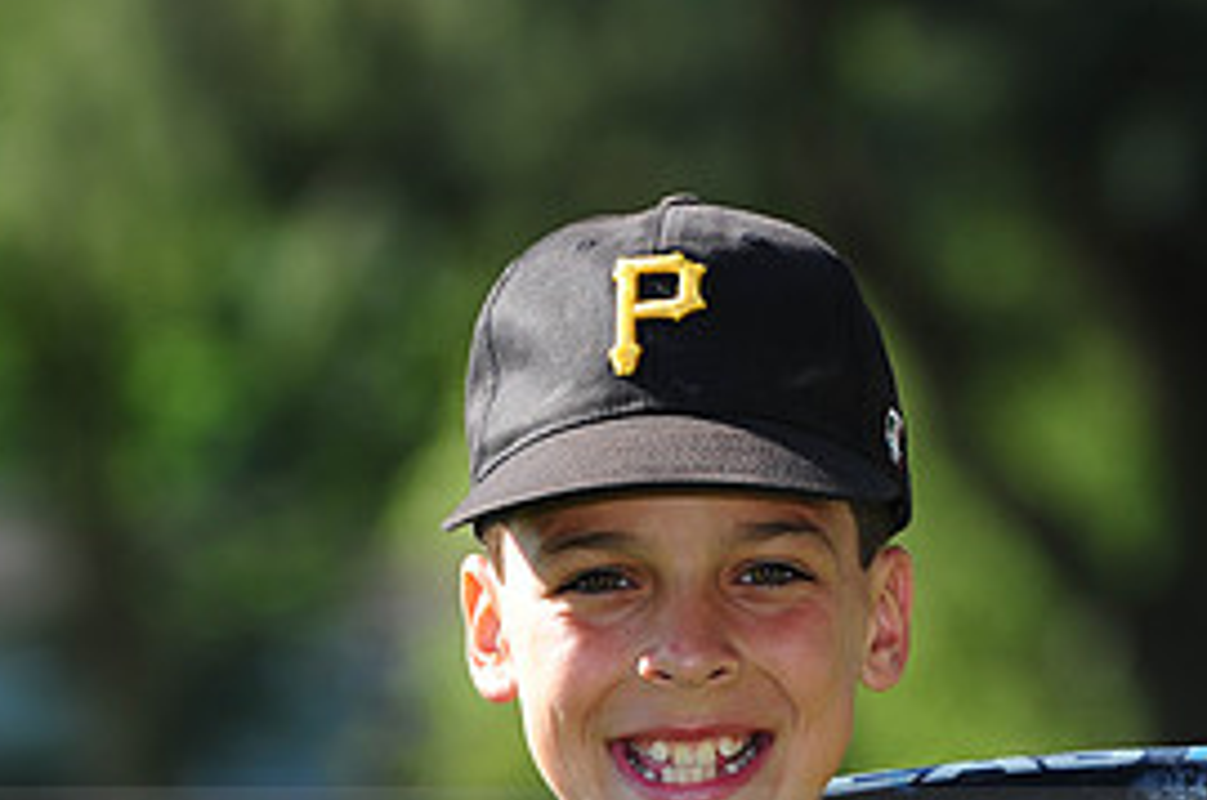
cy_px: 845
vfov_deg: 3.9
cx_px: 693
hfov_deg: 5.8
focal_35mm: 355
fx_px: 11881
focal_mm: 165
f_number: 5
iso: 200
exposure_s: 1/640
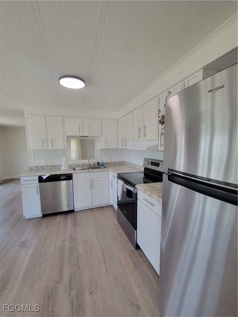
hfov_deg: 89.9
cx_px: 119
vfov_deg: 106.2
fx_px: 119
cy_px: 158
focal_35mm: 13
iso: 100
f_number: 2.2
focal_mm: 2.2
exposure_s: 1/60
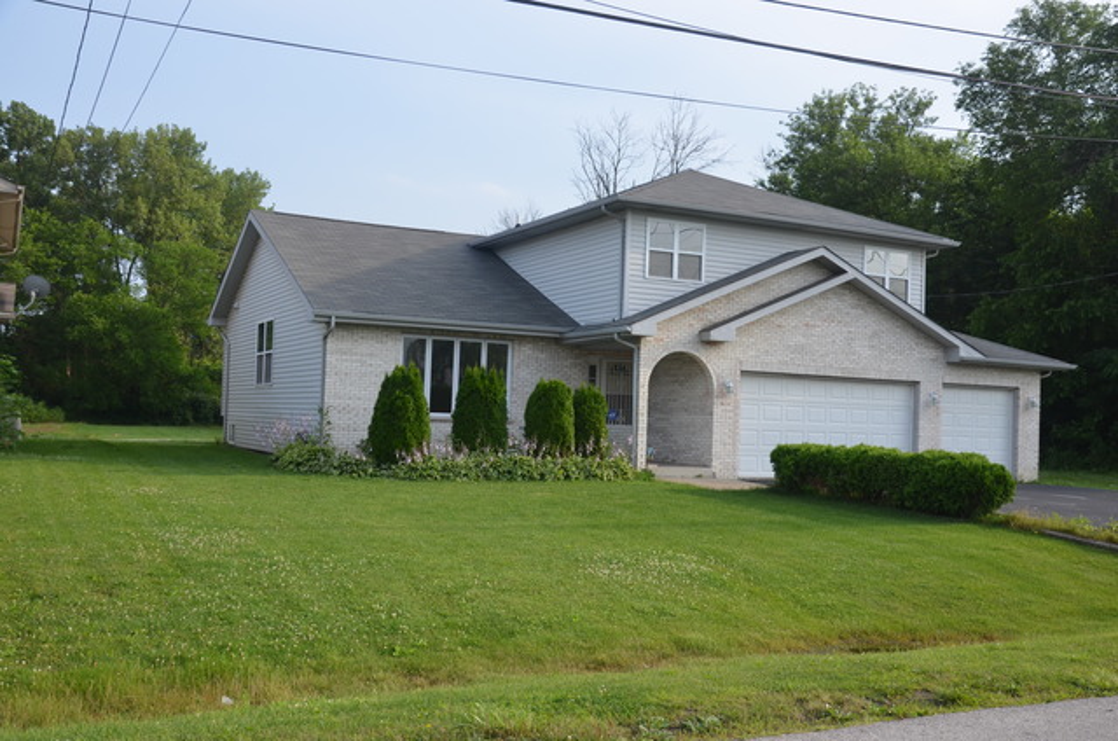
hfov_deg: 53.2
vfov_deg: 36.7
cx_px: 559
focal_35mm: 36
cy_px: 370
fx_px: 1116
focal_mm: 24
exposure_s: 1/200
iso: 200
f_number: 7.1
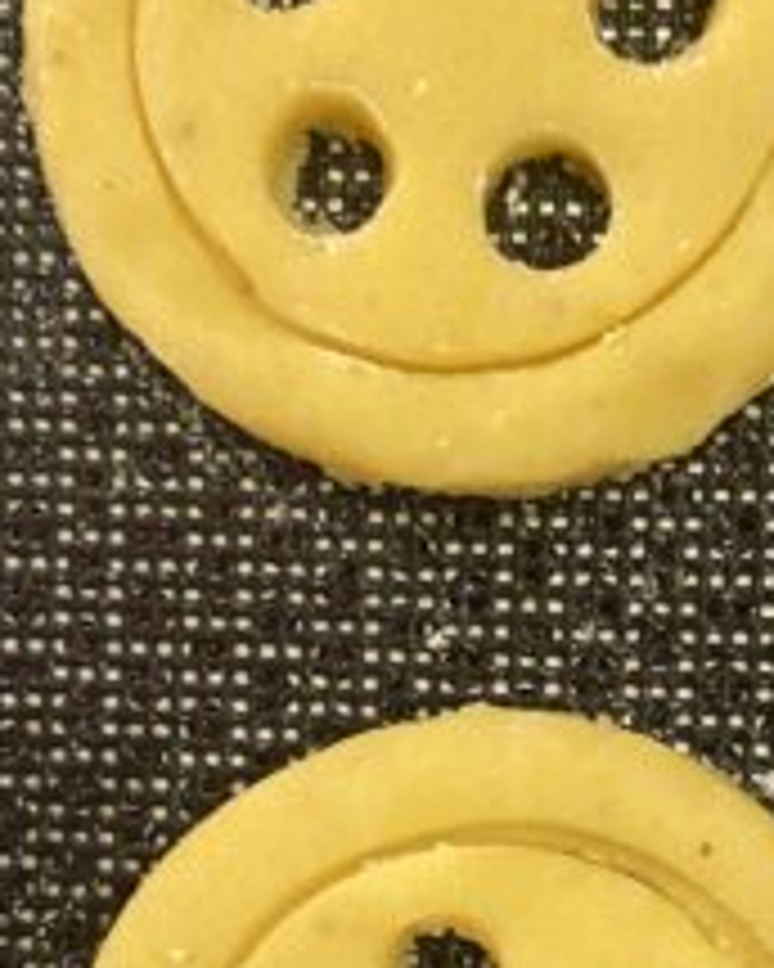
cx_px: 578
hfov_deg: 25.5
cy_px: 851
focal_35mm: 59
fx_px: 1689
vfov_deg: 30.7
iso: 500
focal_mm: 4.25
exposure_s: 1/33
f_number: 1.8
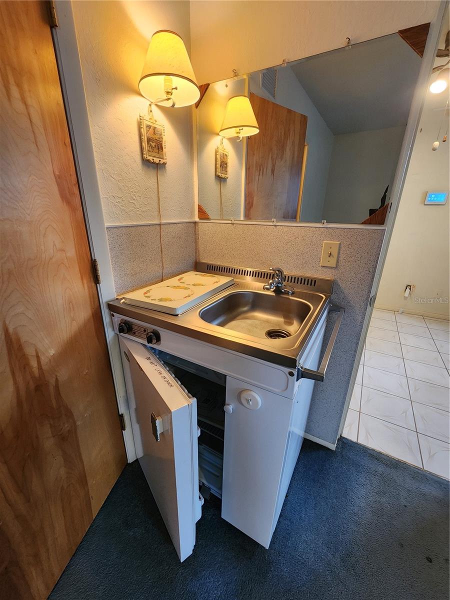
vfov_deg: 106.2
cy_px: 300
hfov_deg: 89.9
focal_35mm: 13
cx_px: 225
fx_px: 225
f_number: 2.2
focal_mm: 2.2
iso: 320
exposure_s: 1/40
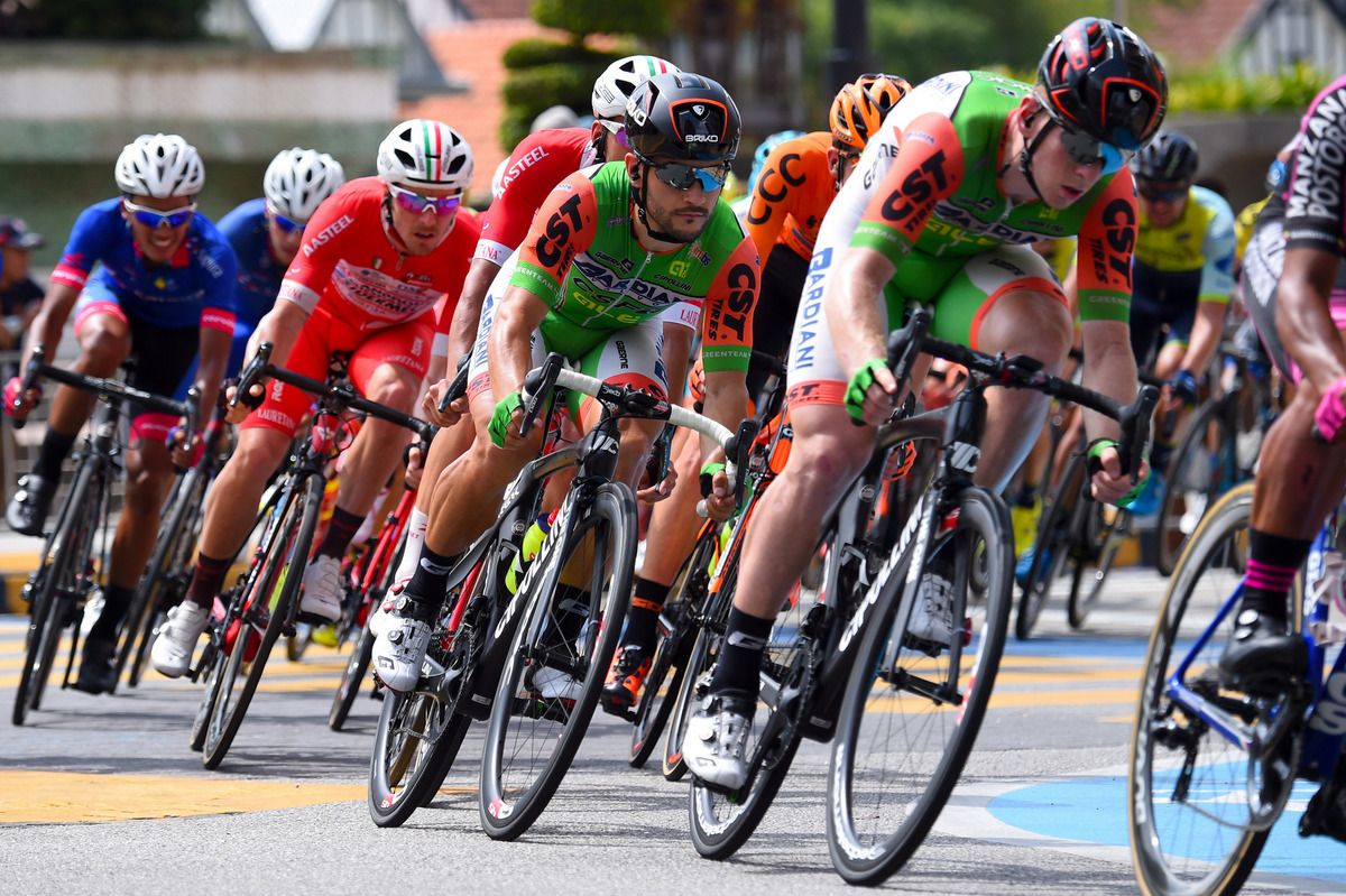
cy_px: 448
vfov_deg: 5.3
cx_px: 673
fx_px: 9717
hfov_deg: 7.9
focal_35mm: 260
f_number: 6.3
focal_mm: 260
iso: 500
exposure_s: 1/1600
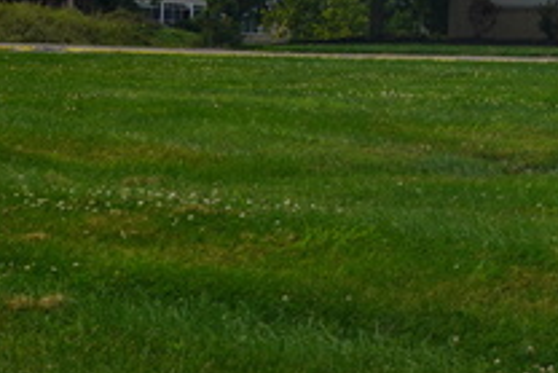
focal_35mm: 169
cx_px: 1038
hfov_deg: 11.2
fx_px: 2628
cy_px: -219
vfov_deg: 7.9
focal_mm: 23
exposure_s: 1/640
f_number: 5
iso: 100
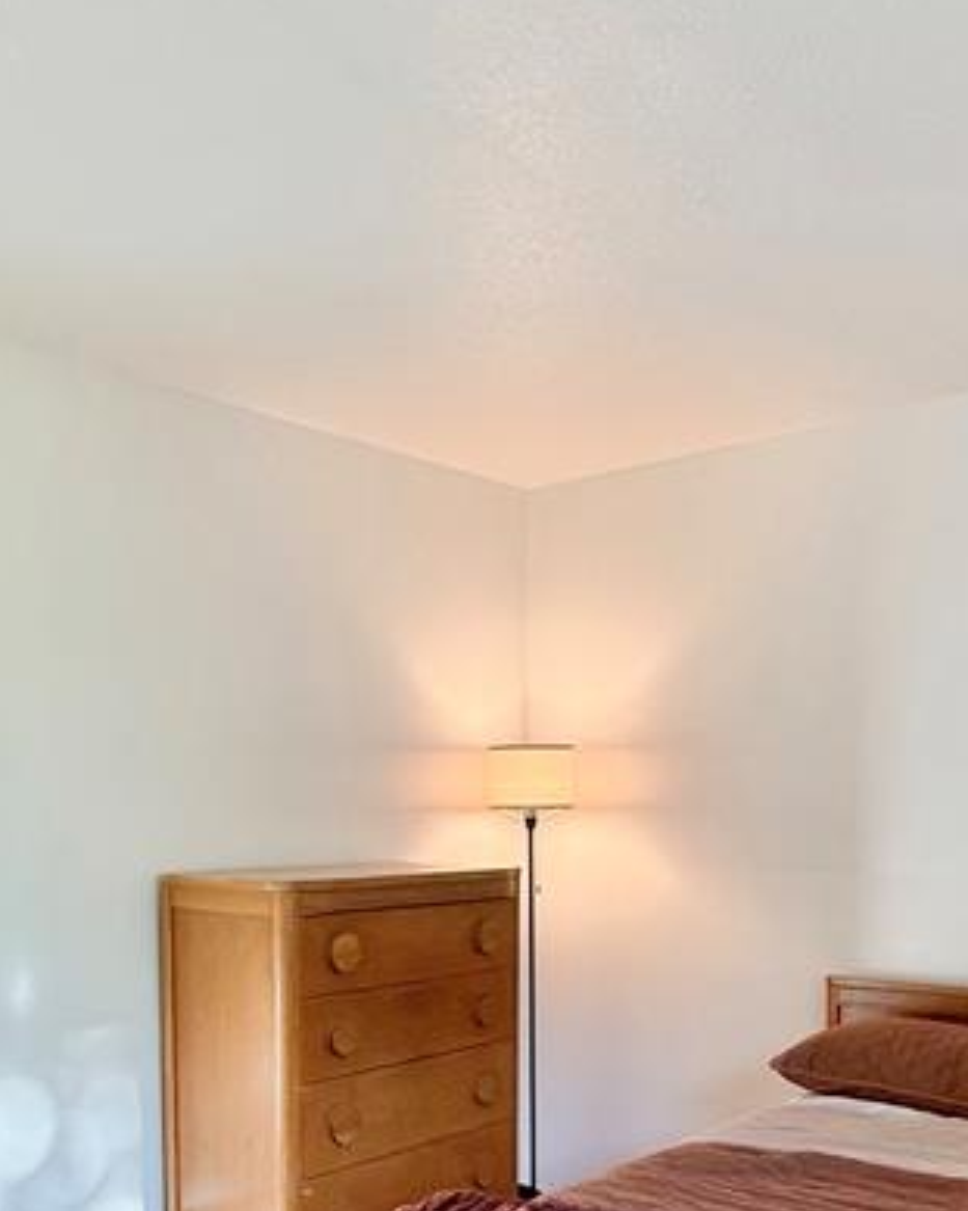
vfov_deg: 48.1
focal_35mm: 36
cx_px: 433
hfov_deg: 41.1
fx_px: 1290
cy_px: 931
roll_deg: +0.8
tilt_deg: -4.2
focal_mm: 2.22
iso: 125
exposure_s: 1/120
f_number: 2.2
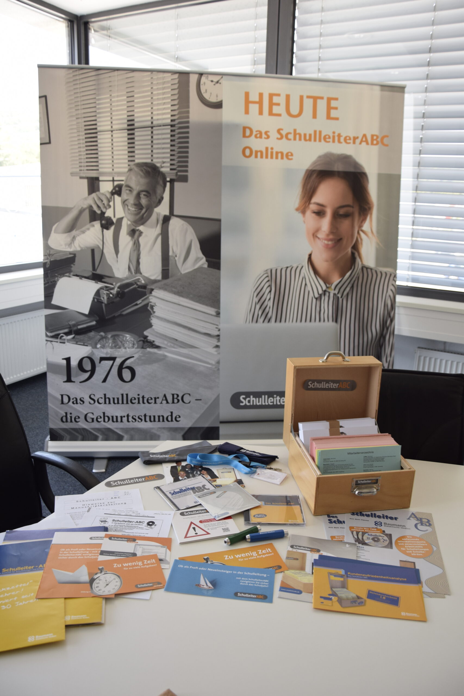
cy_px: 348
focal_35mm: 27
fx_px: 522
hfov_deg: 47.9
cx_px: 232
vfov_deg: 67.4
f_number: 5
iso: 400
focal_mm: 18
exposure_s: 1/100
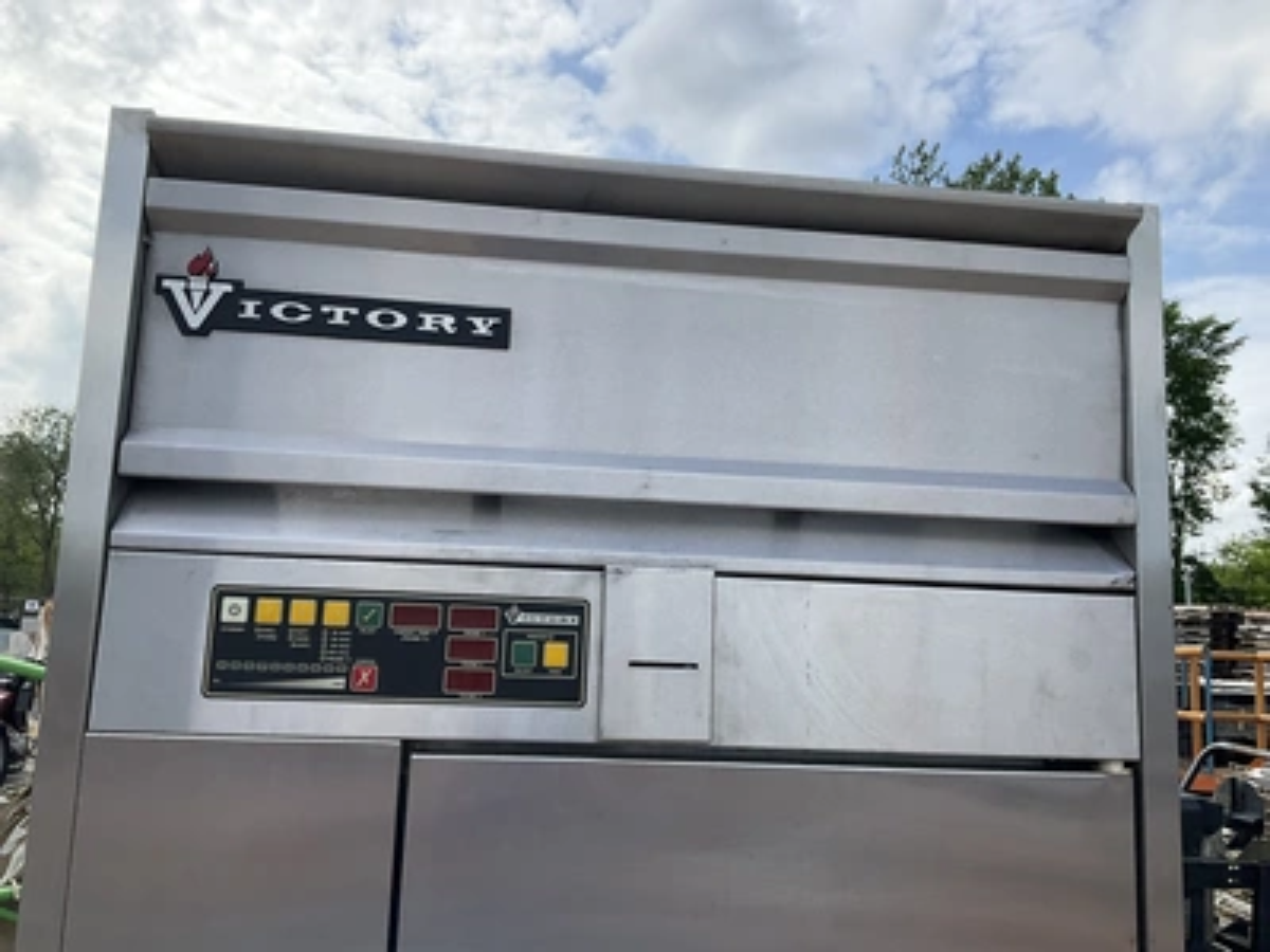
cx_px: 635
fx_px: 1064
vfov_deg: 48.2
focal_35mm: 29
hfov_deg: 61.7
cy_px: 476
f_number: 1.8
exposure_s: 1/1577
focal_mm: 3
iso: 25
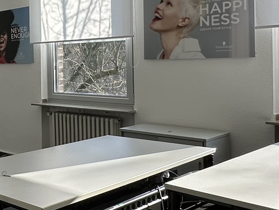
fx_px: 419
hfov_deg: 33.6
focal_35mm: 52
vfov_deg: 27.8
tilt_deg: +0.4
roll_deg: +1.4
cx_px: -2
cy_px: 63
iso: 40
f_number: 2.2
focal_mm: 2.22
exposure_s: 1/208
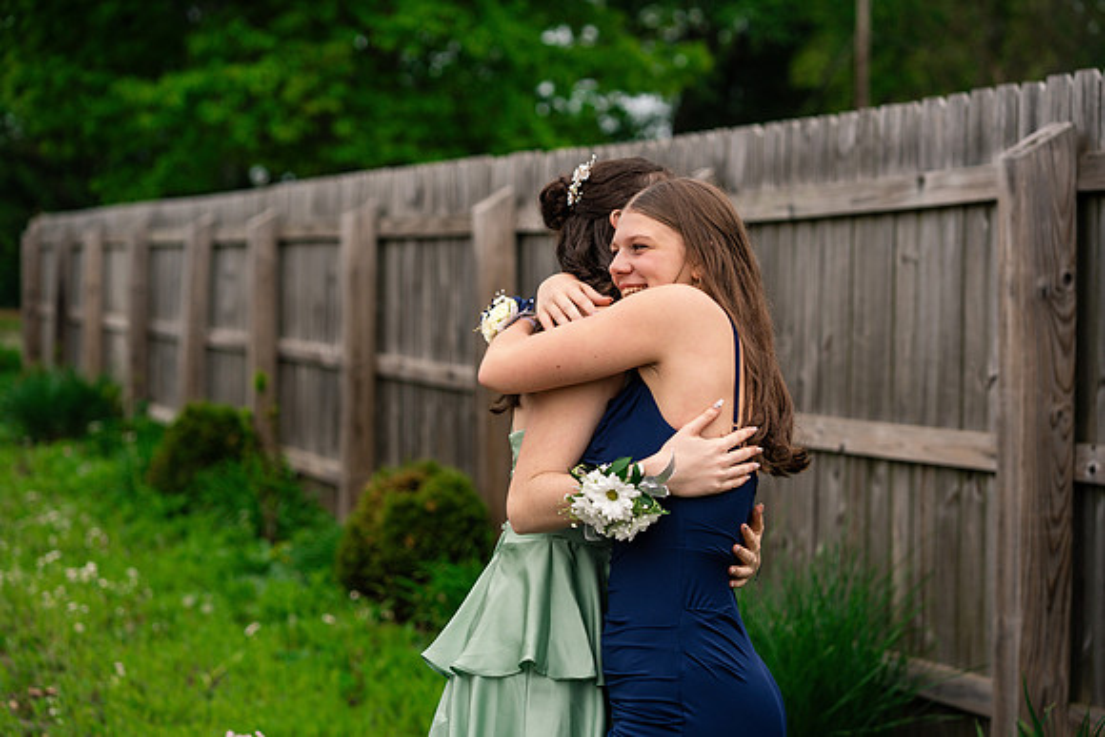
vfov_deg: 16.1
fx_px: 2610
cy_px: 368
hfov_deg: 23.9
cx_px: 552
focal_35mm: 85
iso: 400
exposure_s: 1/1000
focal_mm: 85
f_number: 3.5
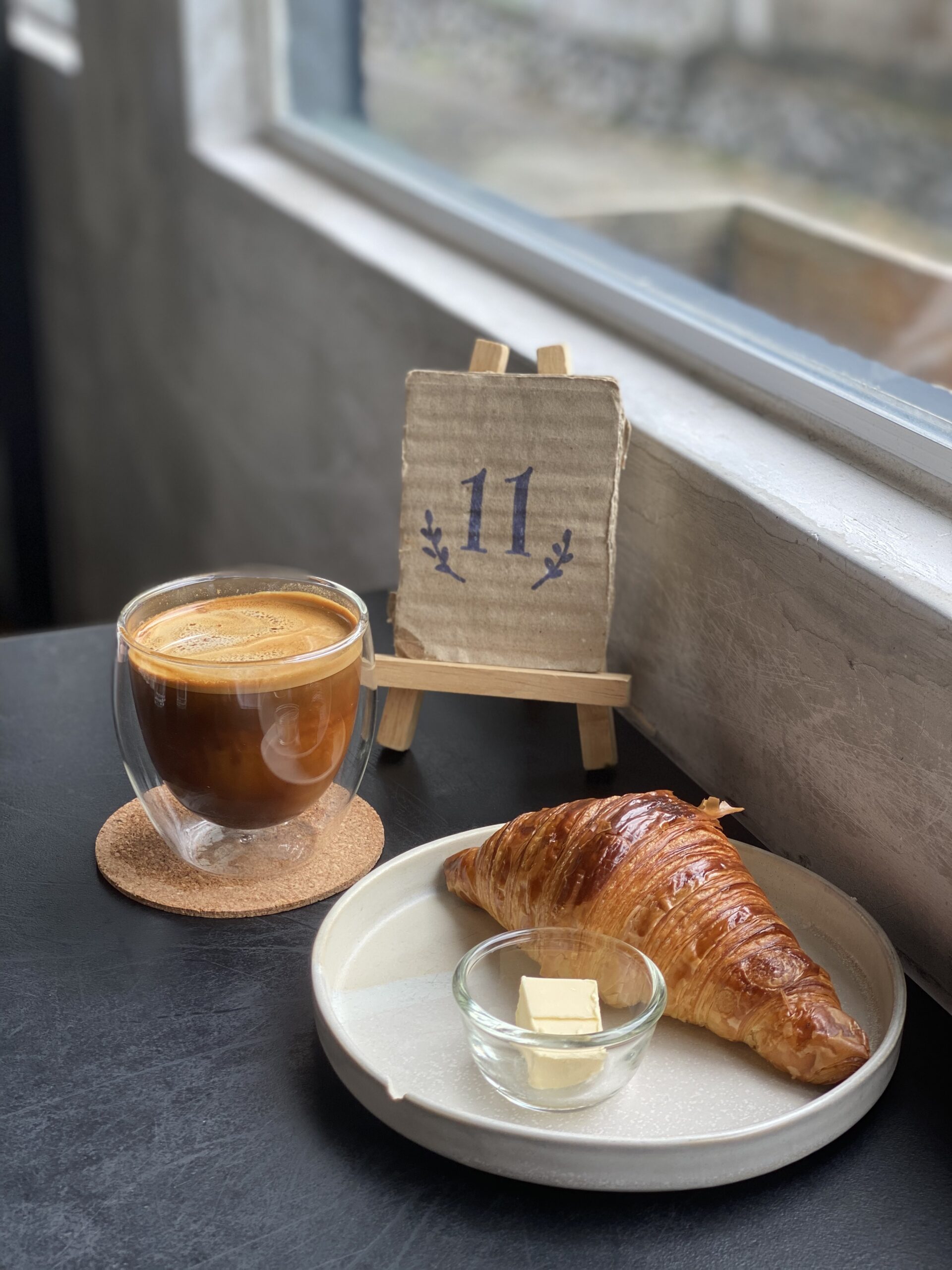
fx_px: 1907
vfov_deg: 36.8
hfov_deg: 28.0
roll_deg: +0.5
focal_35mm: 52
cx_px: 476
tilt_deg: -22.5
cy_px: 635
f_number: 2
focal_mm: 6
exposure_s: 1/122
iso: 25
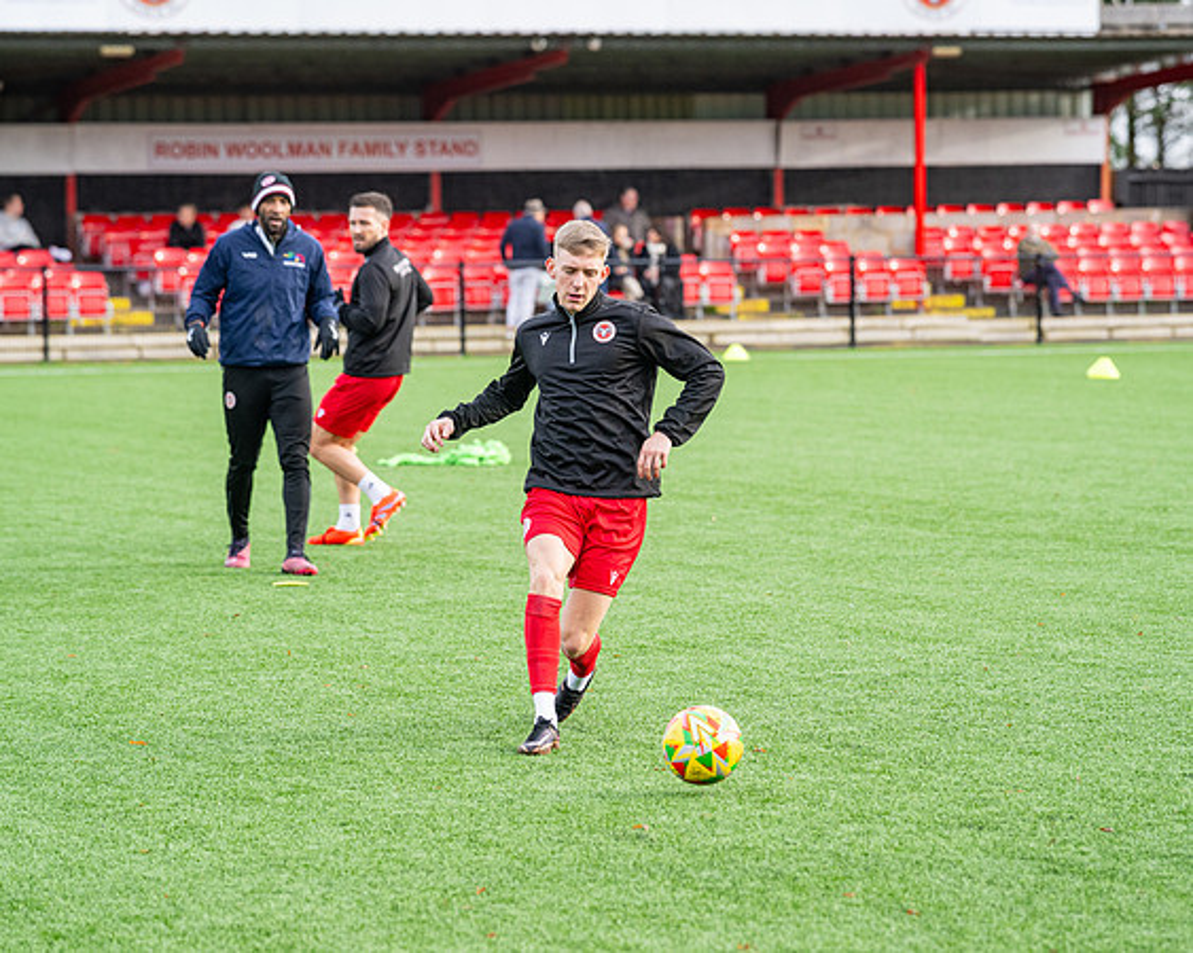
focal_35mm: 152
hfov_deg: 12.7
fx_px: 5366
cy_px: 476
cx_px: 578
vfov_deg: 10.2
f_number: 4
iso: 800
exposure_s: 1/1250
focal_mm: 135
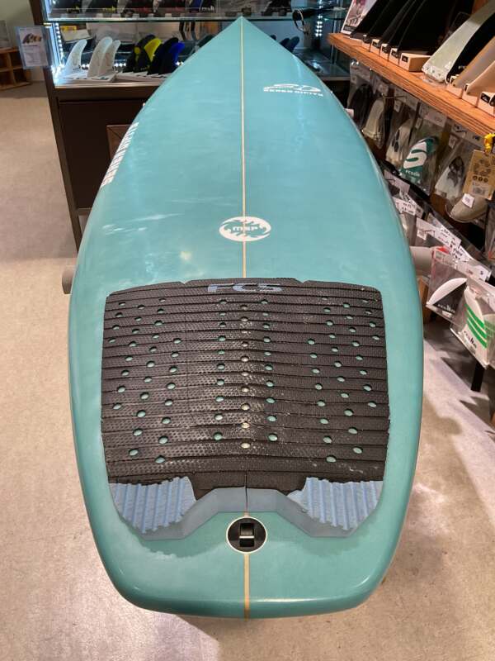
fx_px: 553
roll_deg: -1.9
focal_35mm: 29
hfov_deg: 48.2
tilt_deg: -37.1
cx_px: 248
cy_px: 330
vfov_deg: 61.7
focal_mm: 3
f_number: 1.8
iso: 64
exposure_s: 1/100
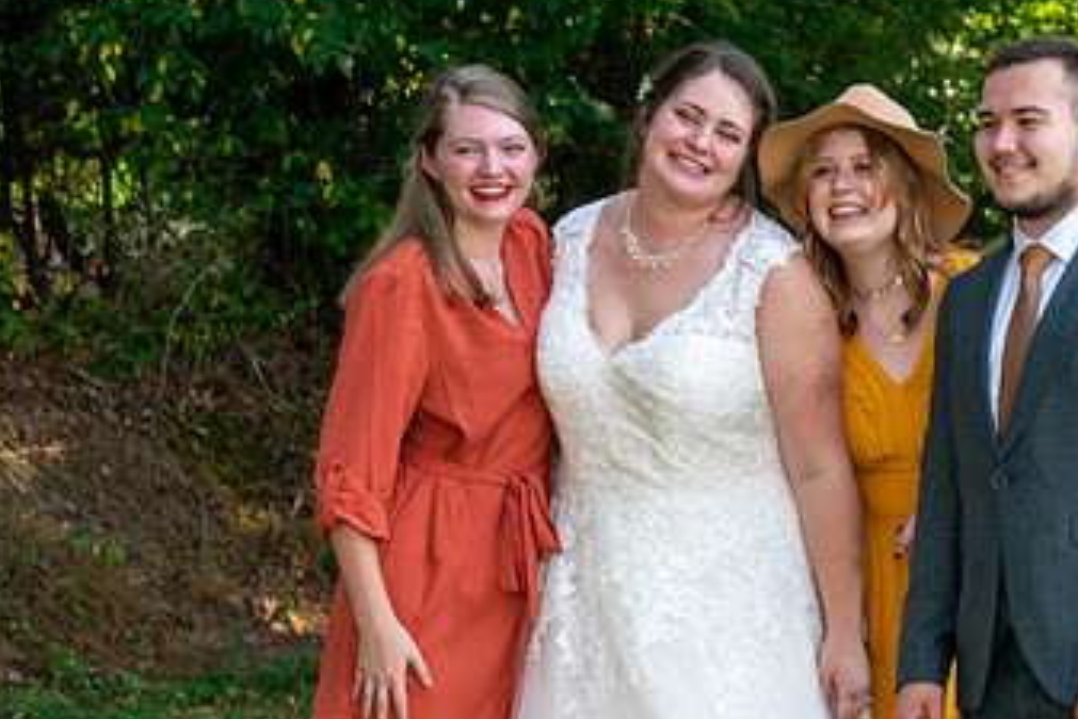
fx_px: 4254
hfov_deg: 14.4
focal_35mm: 142
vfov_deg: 9.6
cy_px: 570
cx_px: 761
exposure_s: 1/125
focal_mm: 55
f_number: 5.6
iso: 100
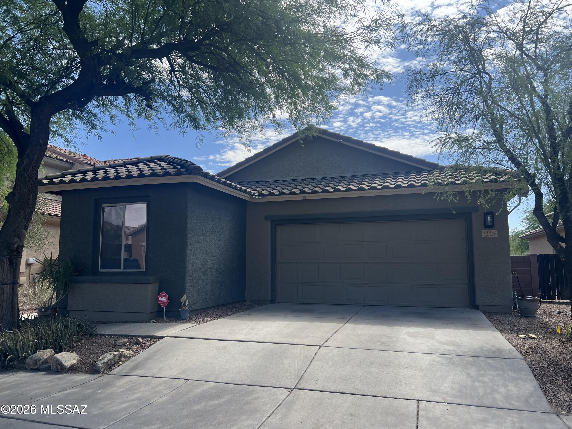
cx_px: 286
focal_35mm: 26
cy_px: 214
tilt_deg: +6.1
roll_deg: +0.2
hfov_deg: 67.3
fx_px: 430
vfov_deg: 53.1
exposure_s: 1/2404
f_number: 1.5
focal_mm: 5.7
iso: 50
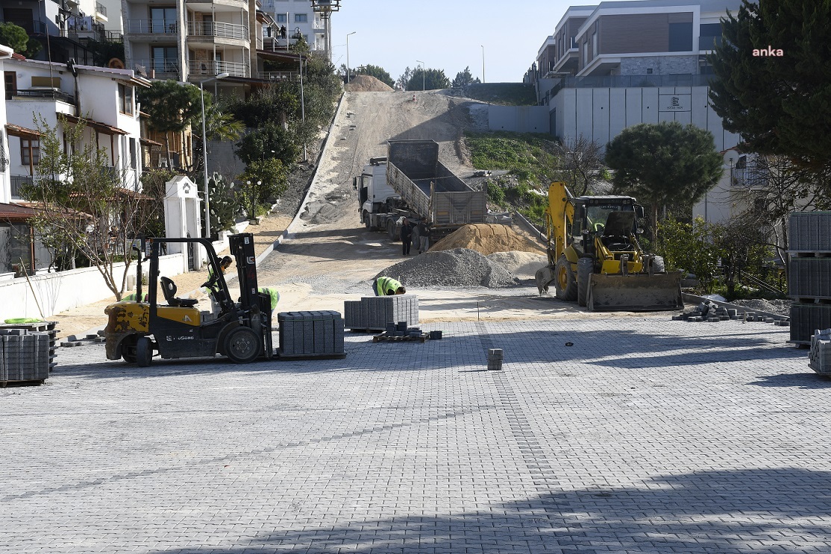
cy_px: 277
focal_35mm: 57
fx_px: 1316
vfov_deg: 23.8
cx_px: 416
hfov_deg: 35.0
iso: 125
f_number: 11
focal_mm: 38
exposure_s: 1/160
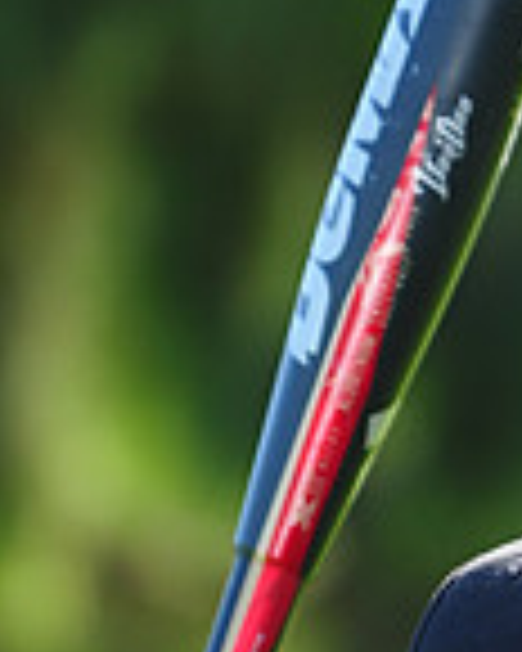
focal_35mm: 543
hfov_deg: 2.9
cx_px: 468
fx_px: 10486
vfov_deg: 3.6
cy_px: 787
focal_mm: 145
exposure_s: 1/320
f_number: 4.5
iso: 200
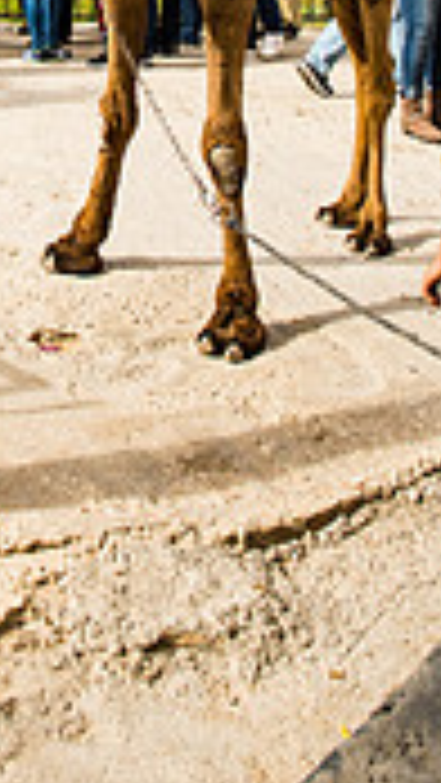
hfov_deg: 18.1
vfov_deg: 28.4
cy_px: -140
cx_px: 0
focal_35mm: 65
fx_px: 1350
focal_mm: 24
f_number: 2.8
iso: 200
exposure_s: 1/3200
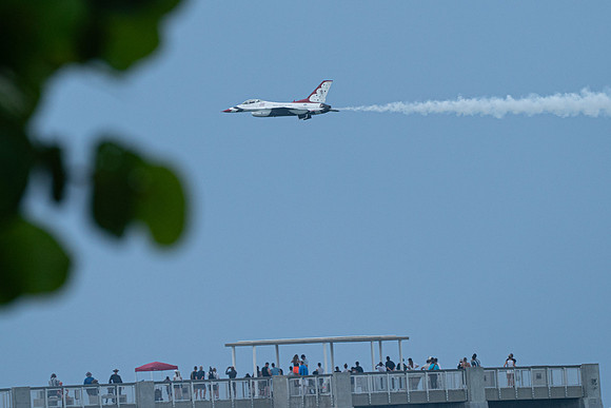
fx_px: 10071
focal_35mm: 593
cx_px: 305
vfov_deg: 2.3
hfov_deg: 3.5
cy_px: 119
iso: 800
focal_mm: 400
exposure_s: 1/1600
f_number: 10
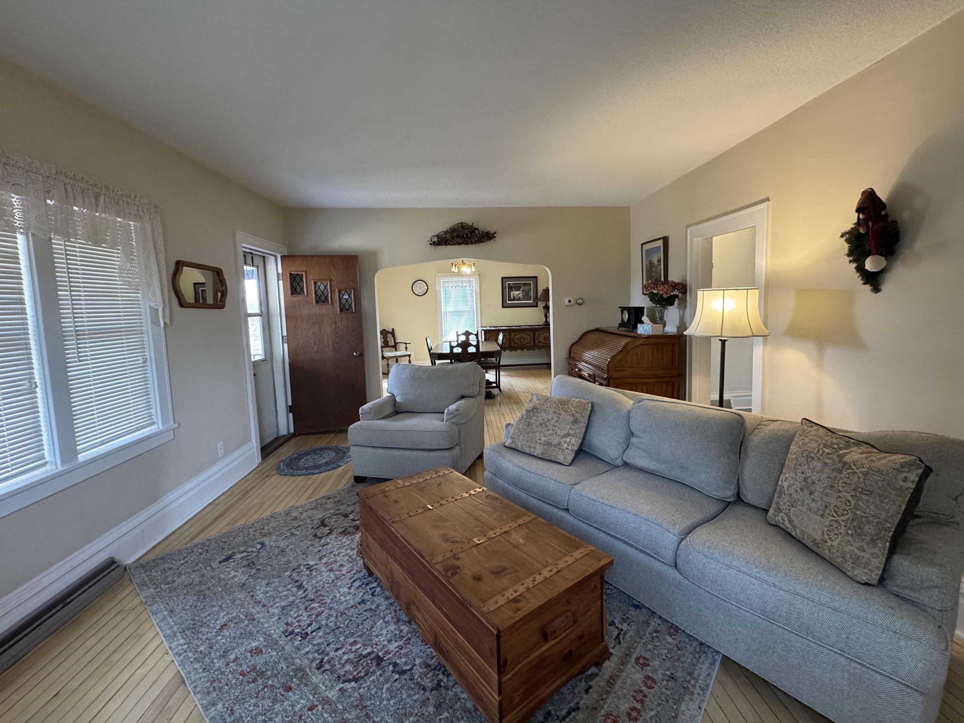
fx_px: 418
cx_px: 496
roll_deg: +1.6
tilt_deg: -5.8
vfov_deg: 81.7
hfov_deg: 98.1
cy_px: 344
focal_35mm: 15
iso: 320
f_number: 2.2
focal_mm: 2.22
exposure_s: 1/61
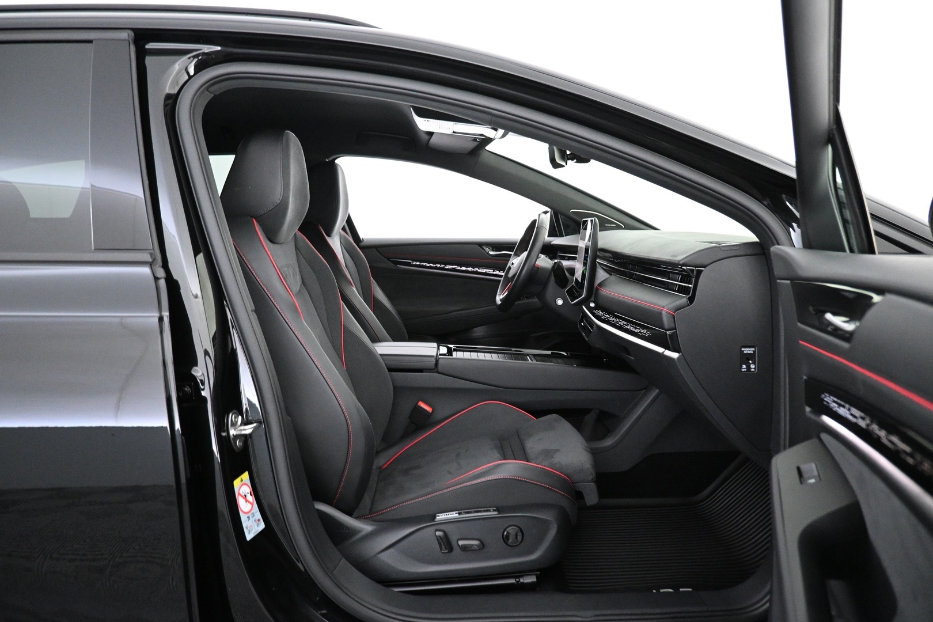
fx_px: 622
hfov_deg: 73.7
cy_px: 311
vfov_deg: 53.1
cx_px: 466
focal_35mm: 24
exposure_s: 1/50
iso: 4000
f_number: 3.5
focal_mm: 16
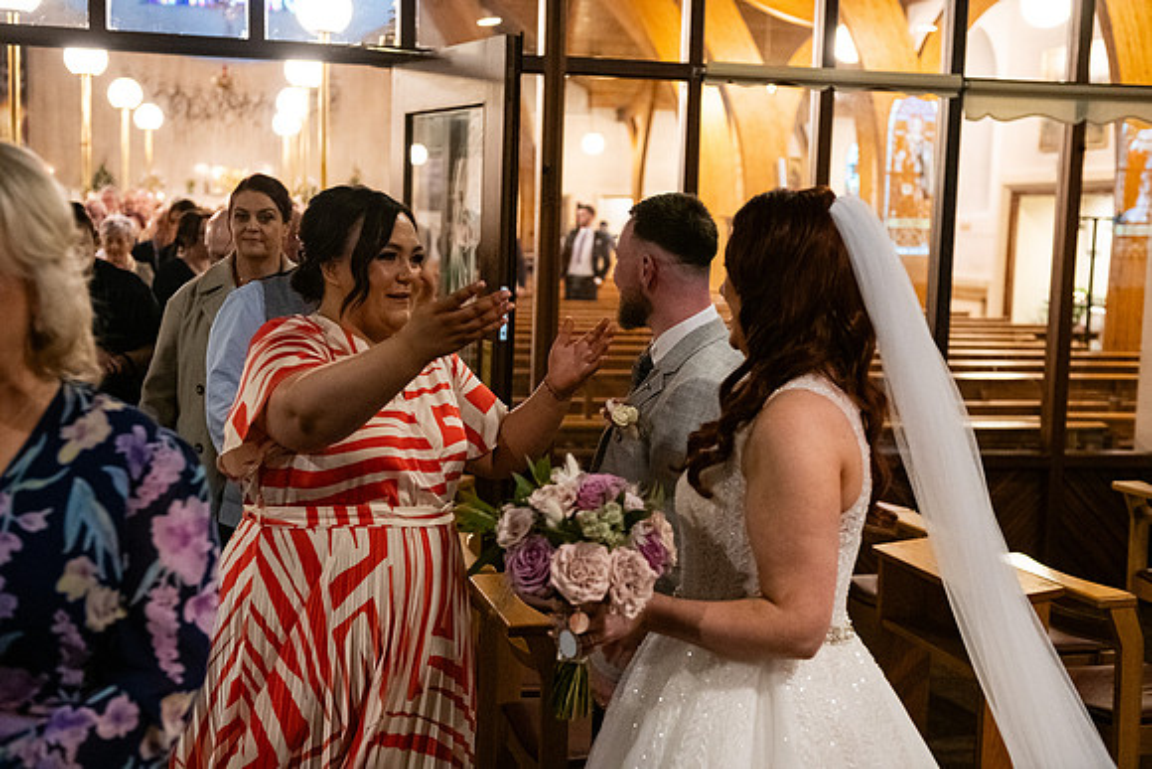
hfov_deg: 41.1
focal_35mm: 48
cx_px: 576
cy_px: 384
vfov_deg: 28.1
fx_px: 1536
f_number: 3.5
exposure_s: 1/160
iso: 2500
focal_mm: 48
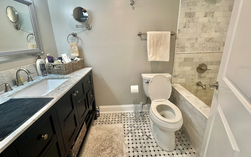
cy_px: 67
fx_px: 103
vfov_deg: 74.4
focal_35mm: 15
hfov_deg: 101.5
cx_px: 126
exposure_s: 1/120
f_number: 2.2
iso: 125
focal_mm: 2.22
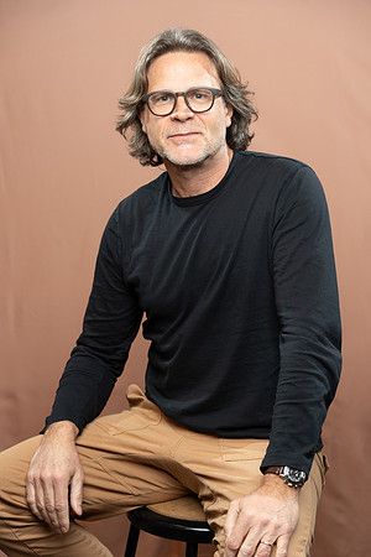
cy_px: 278
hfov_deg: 19.7
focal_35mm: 69
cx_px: 186
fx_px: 1067
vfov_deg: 29.2
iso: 320
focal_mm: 69
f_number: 4
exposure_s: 1/160
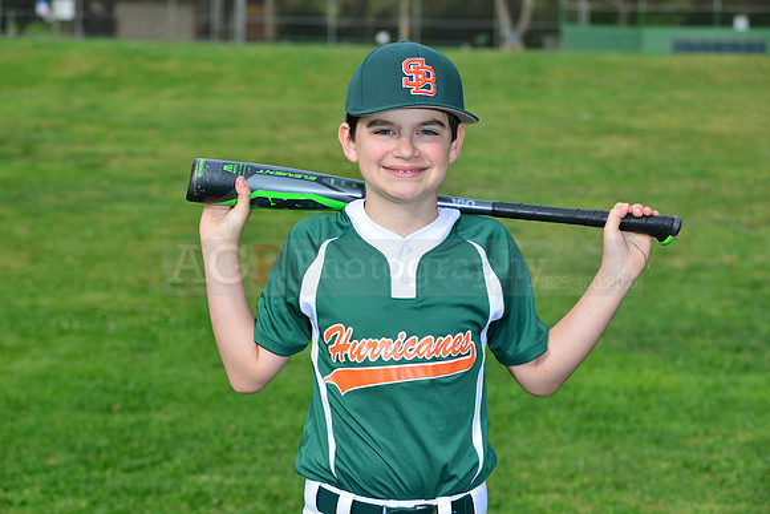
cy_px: 257
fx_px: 2674
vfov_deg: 11.0
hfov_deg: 16.4
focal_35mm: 125
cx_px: 385
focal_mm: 125
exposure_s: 1/200
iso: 200
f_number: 10
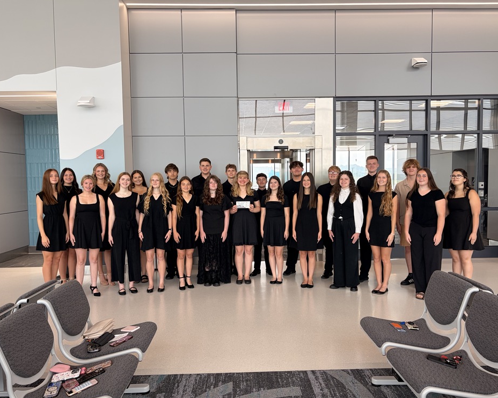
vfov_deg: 51.5
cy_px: 203
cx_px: 251
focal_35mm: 28
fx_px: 413
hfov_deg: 62.2
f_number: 1.6
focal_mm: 5.96
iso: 64
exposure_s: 1/158
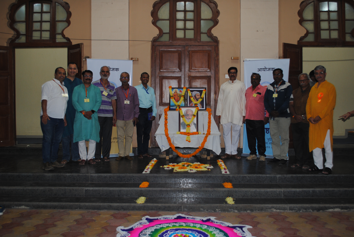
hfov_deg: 53.1
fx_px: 354
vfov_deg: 37.0
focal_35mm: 36
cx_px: 177
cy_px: 118
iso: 200
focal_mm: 24
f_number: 4
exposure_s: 1/60
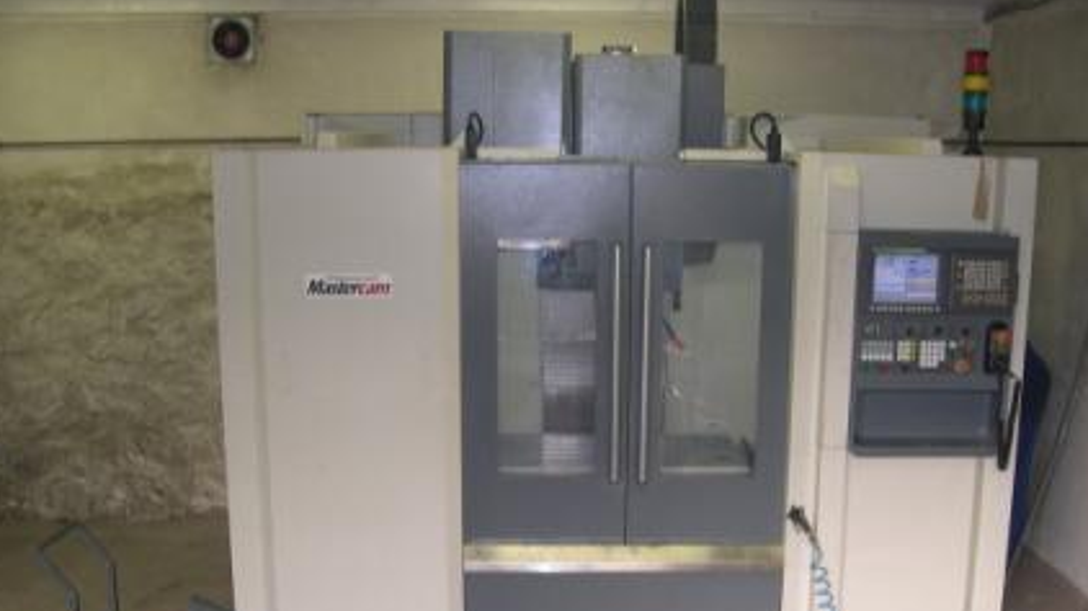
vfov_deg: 26.9
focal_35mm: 44
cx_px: 559
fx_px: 1269
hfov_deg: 46.4
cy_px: 423
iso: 100
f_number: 2.8
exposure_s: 1/30
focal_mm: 8
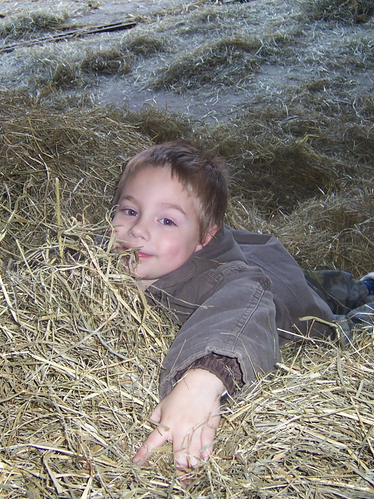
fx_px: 648
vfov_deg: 42.1
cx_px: 166
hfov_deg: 32.1
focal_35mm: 45
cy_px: 245
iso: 80
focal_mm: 5.5
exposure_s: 1/60
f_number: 2.8
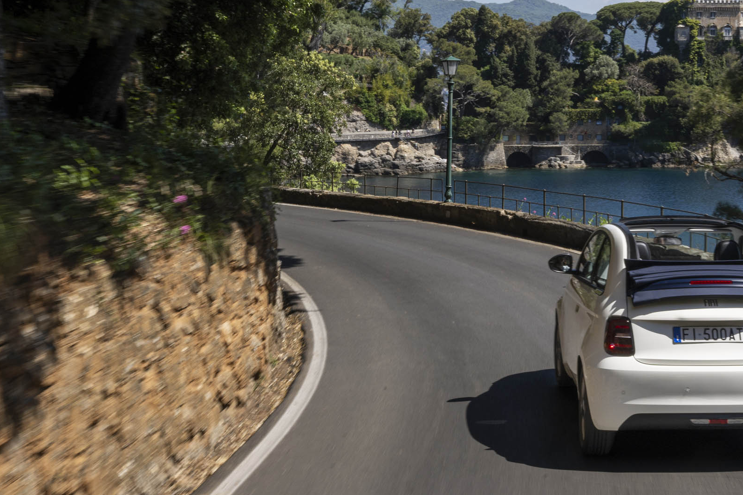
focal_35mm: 65
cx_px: 466
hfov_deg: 30.8
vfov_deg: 20.8
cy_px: 136
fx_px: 1341
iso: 80
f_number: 22
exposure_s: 1/50
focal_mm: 32
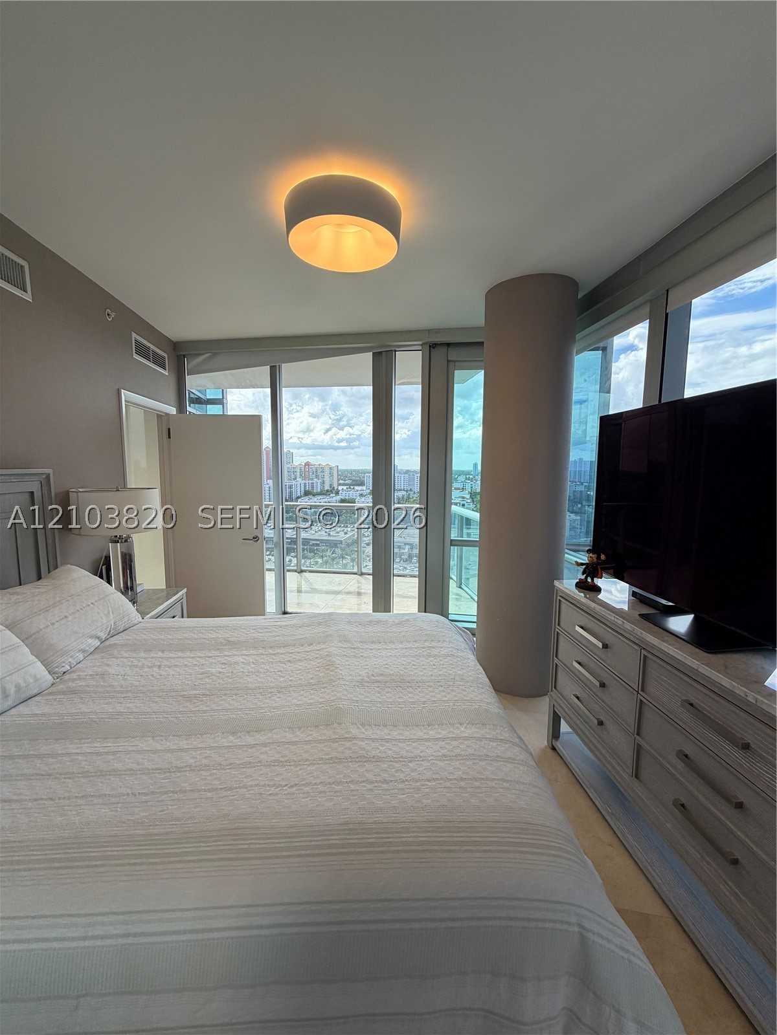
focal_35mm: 14
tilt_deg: -6.1
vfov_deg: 102.1
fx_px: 419
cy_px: 518
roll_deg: -0.1
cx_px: 388
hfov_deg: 85.7
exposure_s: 1/127
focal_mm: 2.22
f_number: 2.2
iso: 64
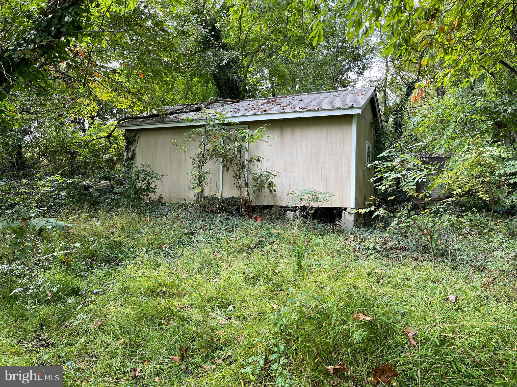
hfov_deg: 67.3
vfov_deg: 53.1
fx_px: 388
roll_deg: -1.1
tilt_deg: +1.3
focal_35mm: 26
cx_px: 258
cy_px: 194
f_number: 1.6
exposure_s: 1/145
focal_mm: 5.1
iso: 32
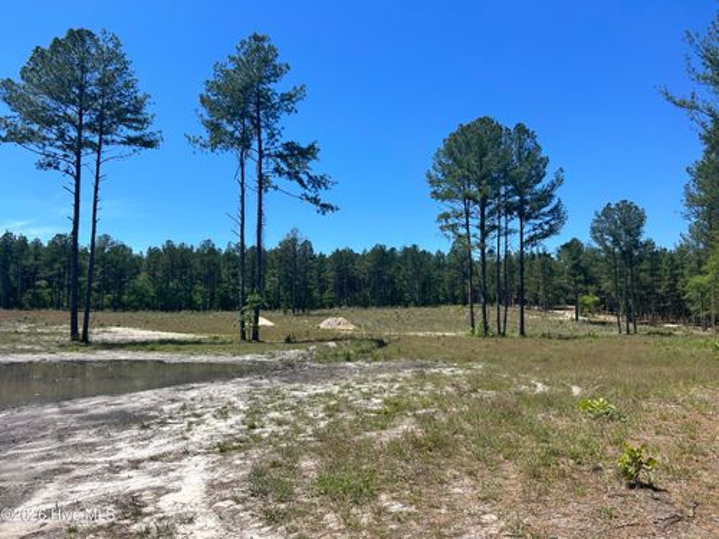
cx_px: 360
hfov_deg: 67.3
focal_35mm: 26
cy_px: 270
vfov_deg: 53.1
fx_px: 540
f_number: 1.5
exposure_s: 1/3968
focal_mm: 5.7
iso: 50
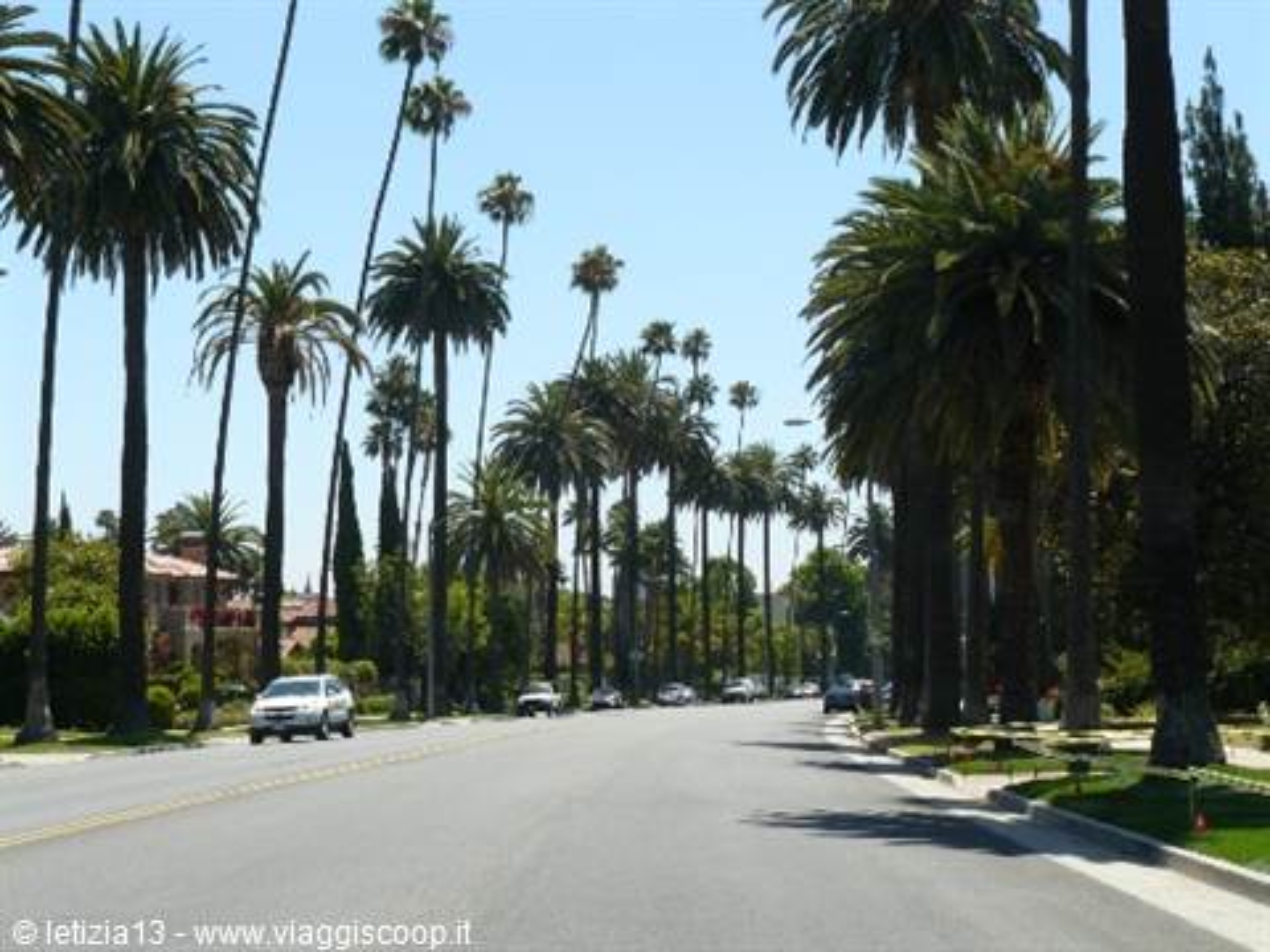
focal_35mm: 61
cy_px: 476
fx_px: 2238
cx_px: 635
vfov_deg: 24.0
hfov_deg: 31.7
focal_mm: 10.2
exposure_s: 1/400
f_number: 5.6
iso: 100
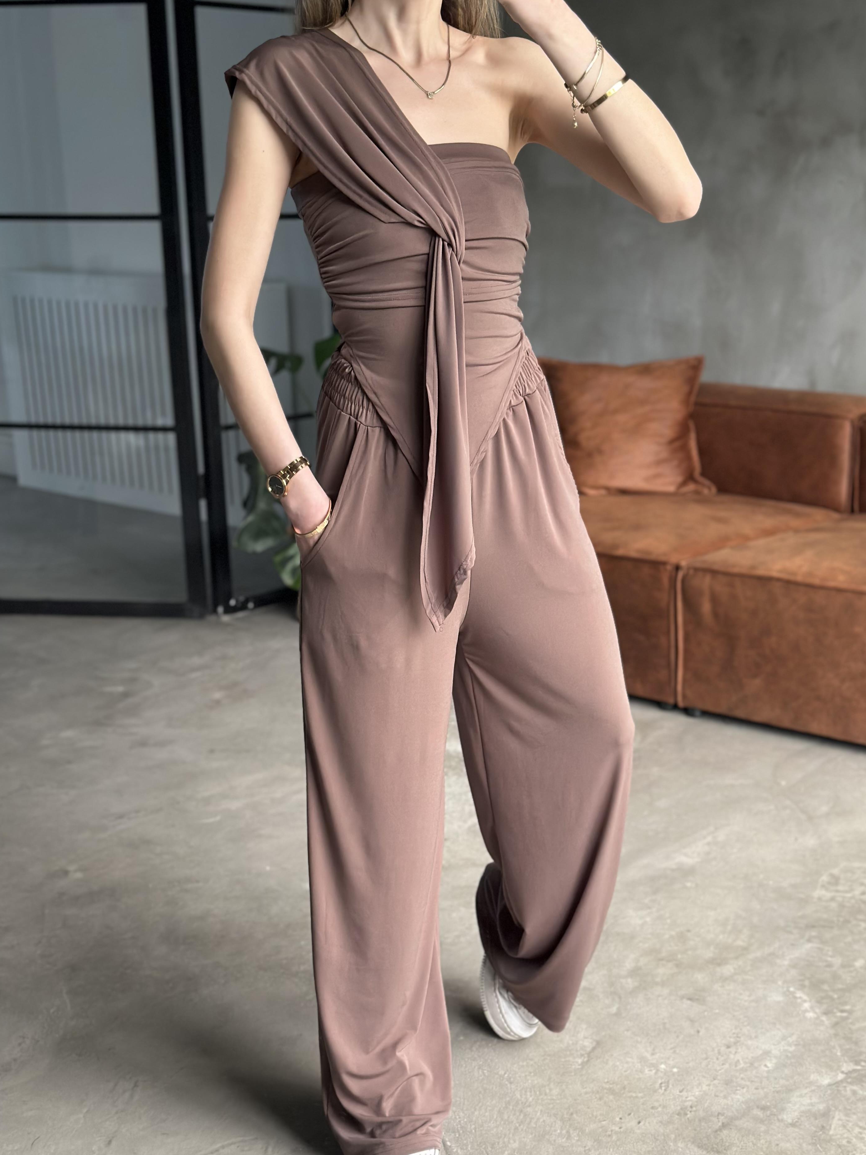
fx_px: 1735
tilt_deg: -31.3
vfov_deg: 36.8
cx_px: 462
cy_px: 624
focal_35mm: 52
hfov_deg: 28.0
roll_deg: +0.3
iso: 250
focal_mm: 6.86
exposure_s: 1/60
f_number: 1.78
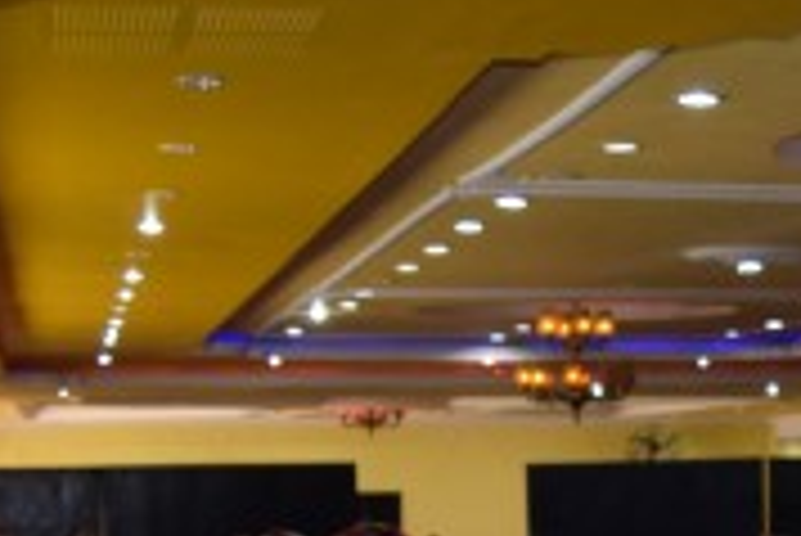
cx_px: 742
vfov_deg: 12.1
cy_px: 757
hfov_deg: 18.4
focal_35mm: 109
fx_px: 2427
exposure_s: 1/60
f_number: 4
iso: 800
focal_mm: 18
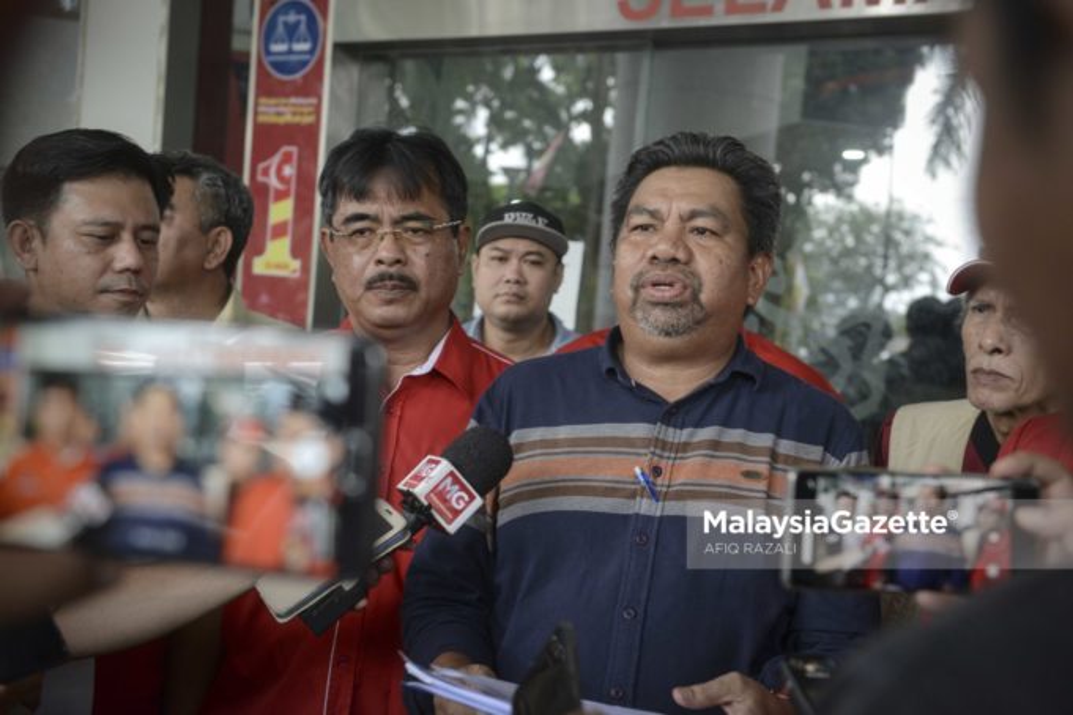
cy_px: 358
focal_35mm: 44
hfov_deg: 44.5
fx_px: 1311
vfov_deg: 30.5
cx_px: 536
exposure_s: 1/200
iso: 1000
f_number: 4
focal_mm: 44
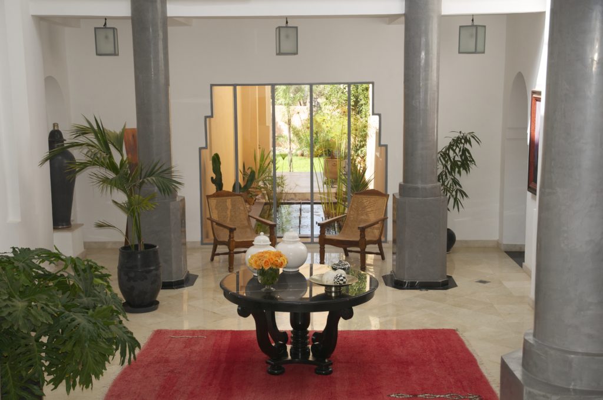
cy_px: 200
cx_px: 302
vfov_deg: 28.0
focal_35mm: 48
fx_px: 803
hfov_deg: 41.2
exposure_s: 1/320
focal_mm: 32
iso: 250
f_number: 5.6
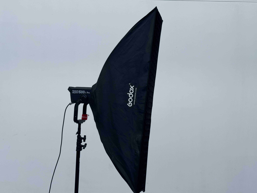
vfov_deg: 30.3
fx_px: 356
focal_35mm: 48
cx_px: 128
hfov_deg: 39.7
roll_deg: -1.1
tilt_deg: +0.8
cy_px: 96
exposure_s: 1/926
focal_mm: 6.76
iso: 64
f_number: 1.78
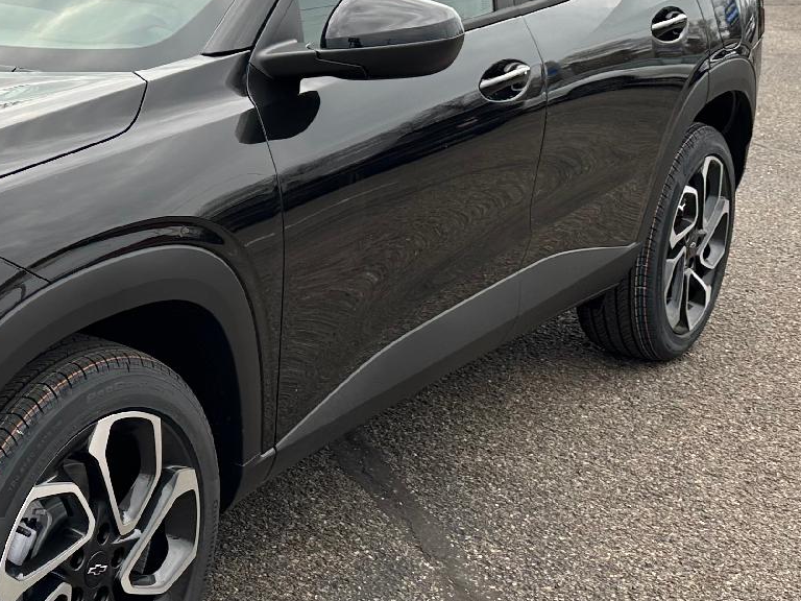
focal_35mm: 60
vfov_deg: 24.4
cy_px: 258
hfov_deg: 30.0
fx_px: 1388
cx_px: 5
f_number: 1.78
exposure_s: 1/421
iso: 80
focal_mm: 6.86
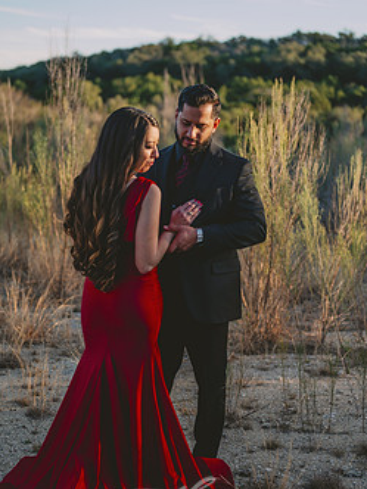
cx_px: 172
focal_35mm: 65
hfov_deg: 22.6
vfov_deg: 29.8
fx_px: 919
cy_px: 249
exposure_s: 1/1600
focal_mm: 50
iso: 50
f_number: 2
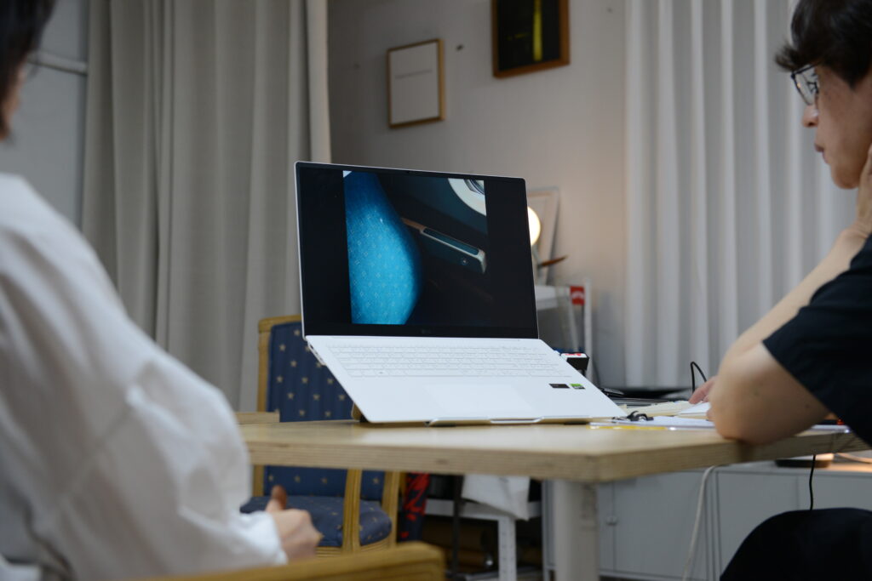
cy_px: 290
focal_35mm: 56
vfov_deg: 24.2
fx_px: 1357
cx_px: 436
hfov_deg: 35.6
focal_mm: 56
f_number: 4.5
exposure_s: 1/80
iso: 800
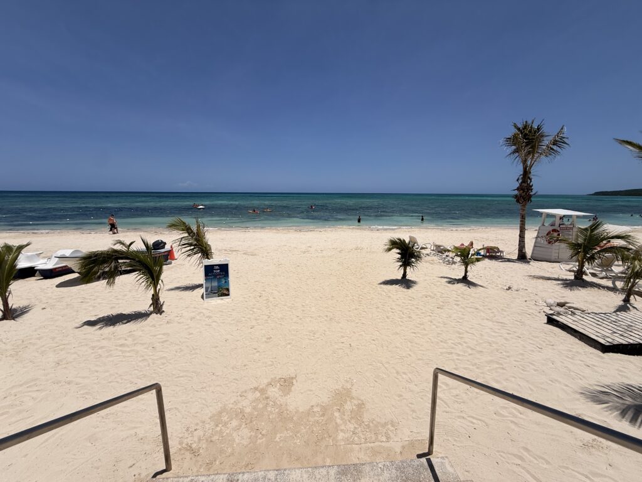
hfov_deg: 102.1
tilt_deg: -10.1
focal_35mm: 14
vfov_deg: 85.7
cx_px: 321
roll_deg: -0.7
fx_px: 260
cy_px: 241
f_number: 2.2
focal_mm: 2.22
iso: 40
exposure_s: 1/7634
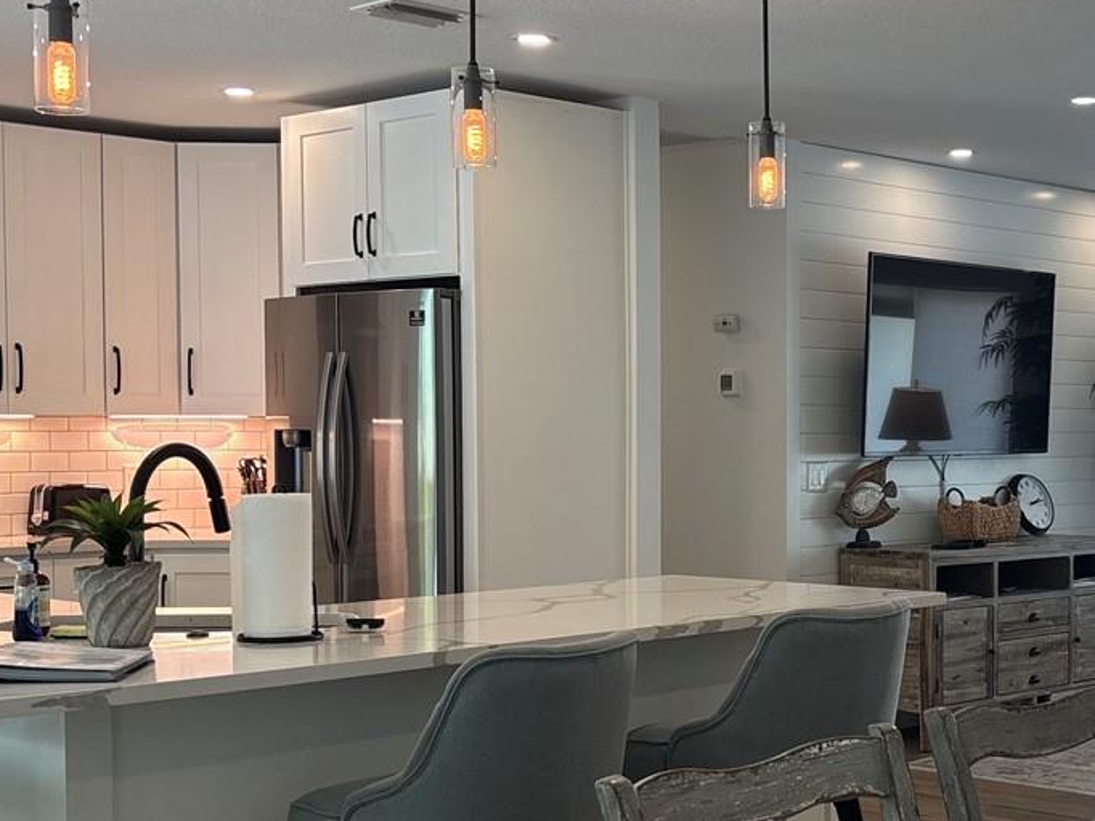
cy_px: 480
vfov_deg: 24.0
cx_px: 825
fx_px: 1929
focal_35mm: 61
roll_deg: +0.4
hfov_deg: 31.1
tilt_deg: -2.7
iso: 80
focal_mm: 5.96
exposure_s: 1/120
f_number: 1.6
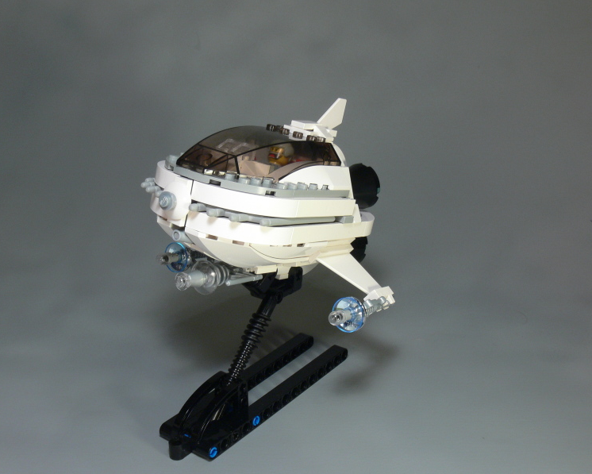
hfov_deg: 41.1
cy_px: 237
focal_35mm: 45
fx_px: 789
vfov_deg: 33.4
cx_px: 282
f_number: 7.1
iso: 80
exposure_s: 1/3.2
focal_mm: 9.1
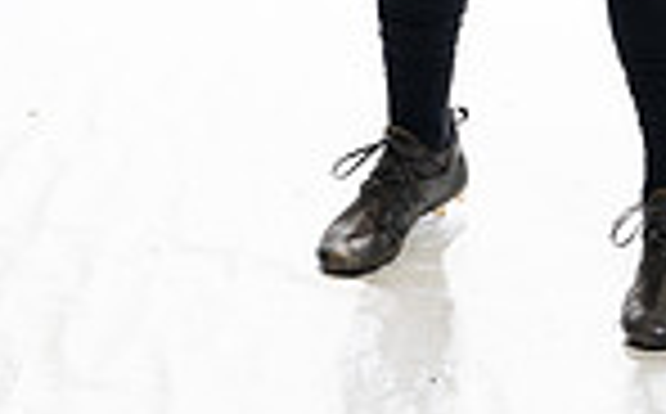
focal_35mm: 155
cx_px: 590
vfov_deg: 7.9
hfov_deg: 13.4
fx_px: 2809
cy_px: -536
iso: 800
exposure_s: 1/250
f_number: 8
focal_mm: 50
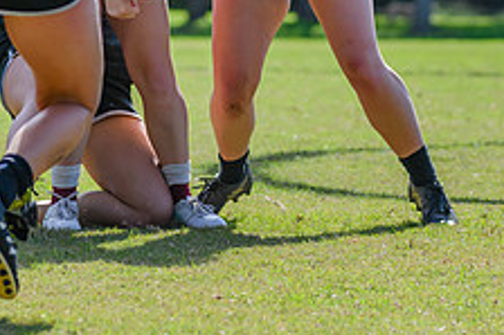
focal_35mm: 534
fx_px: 7470
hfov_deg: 3.9
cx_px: 91
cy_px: -75
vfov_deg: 2.6
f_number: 5.6
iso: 800
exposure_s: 1/1250
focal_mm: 170
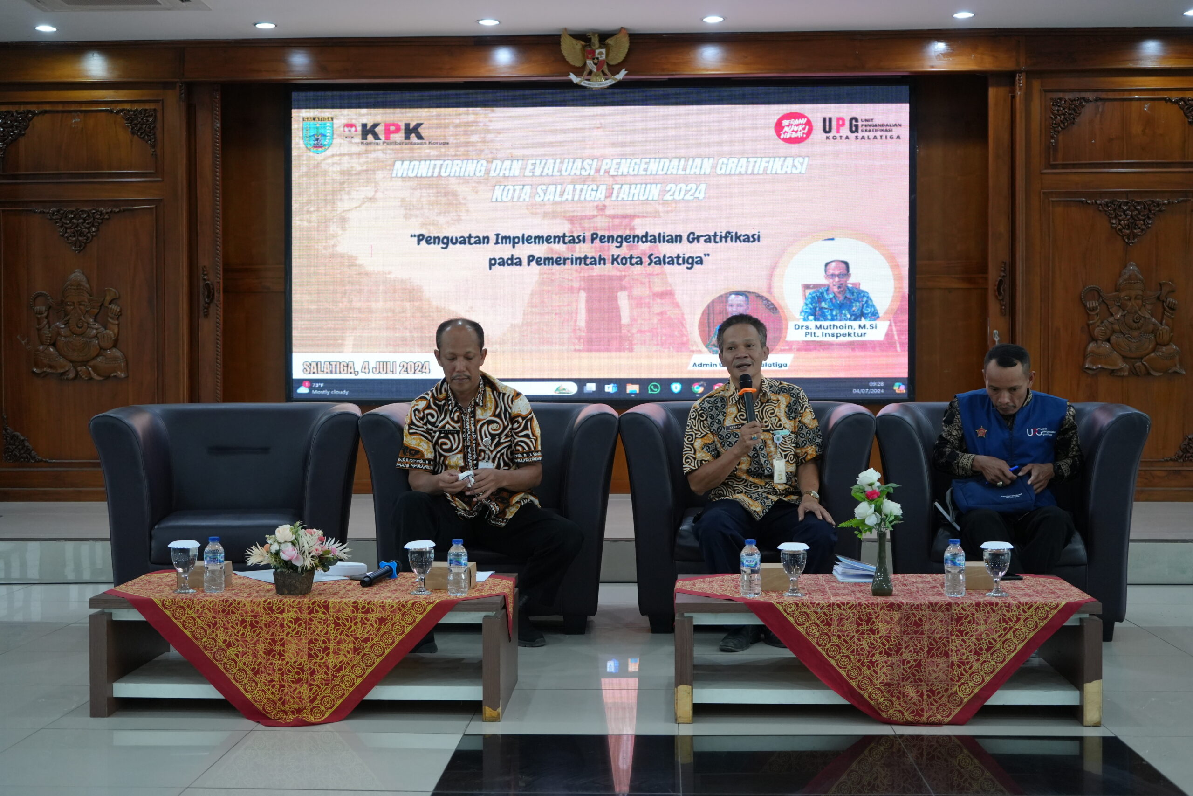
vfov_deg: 29.9
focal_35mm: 45
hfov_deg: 43.6
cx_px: 596
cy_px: 398
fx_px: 1491
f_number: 4.5
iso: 2000
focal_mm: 45
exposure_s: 1/160
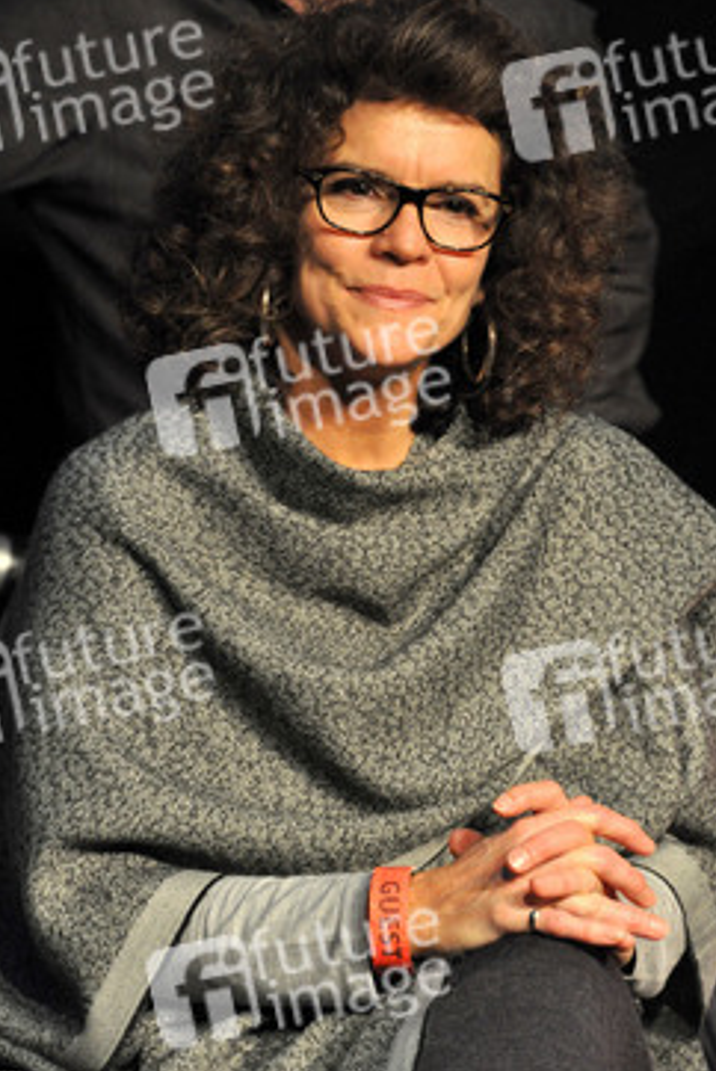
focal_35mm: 398
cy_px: 536
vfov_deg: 5.2
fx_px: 11850
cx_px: 386
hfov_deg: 3.5
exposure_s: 1/160
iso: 2000
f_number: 5.6
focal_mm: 240
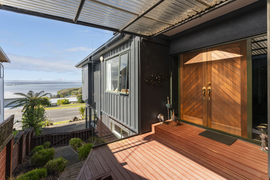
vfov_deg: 75.9
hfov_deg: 98.9
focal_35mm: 15
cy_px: 90
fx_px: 116
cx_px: 135
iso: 640
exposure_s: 1/800
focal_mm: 15.4
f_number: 7.1
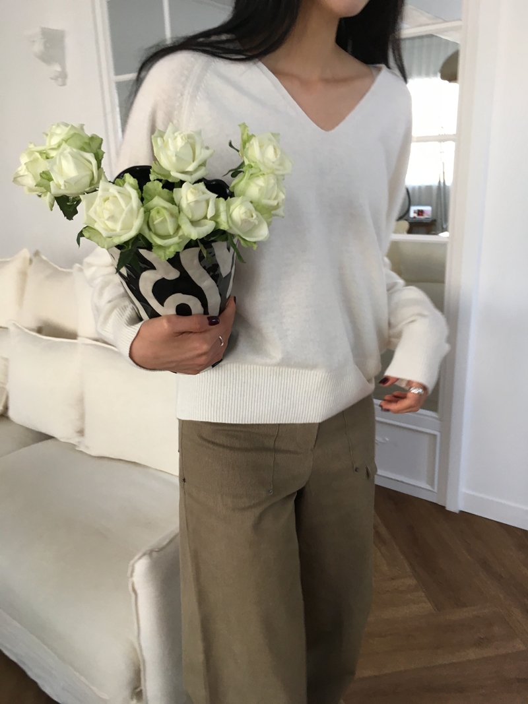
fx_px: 590
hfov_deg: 48.2
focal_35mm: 29
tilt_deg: -21.9
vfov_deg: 61.7
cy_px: 352
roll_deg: +4.6
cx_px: 264
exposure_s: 1/30
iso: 64
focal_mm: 4.15
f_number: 2.2
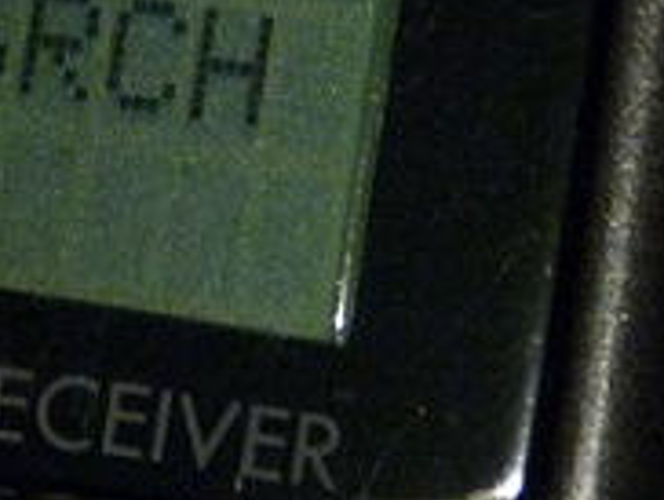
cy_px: -122
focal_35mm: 314
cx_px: -46
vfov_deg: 4.7
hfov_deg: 6.3
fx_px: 6031
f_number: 3.2
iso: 400
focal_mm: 10.8
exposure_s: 1/8
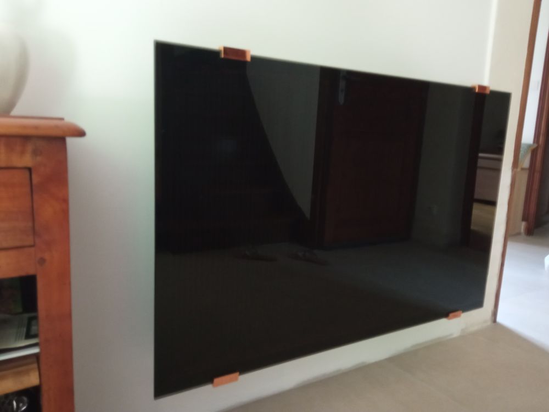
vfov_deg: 51.4
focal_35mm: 27
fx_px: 428
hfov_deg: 65.3
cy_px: 206
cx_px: 274
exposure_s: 1/16.7
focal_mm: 3.79
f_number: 2.2
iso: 1499
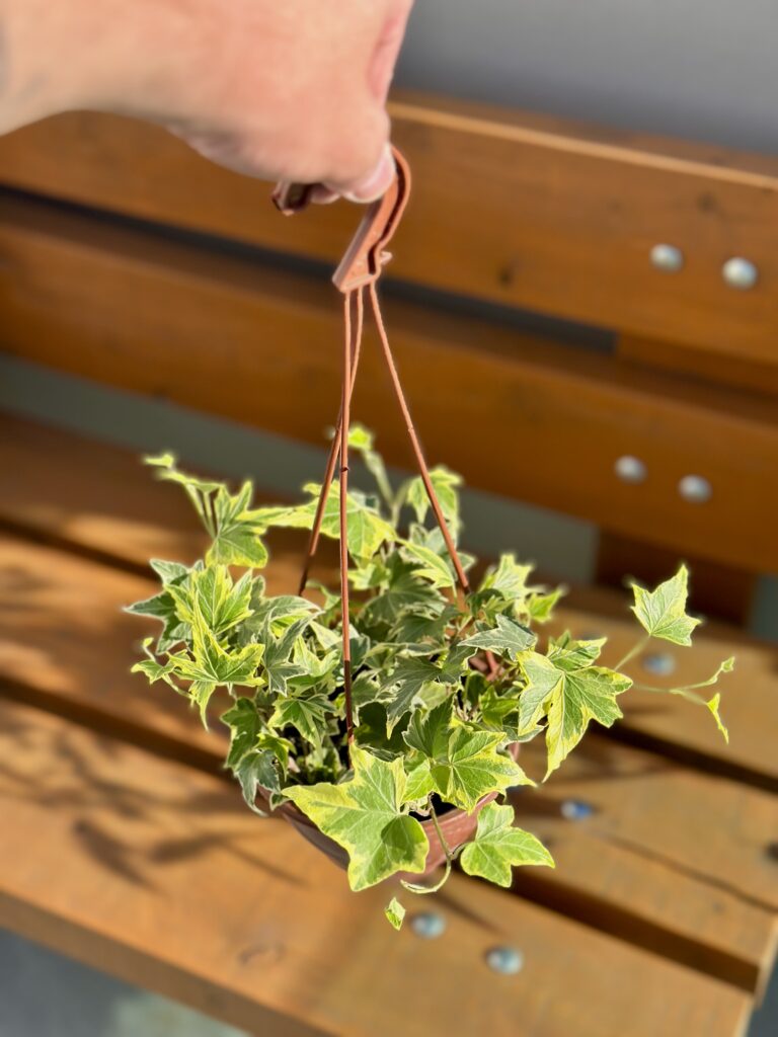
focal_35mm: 48
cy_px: 518
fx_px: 1438
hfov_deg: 30.3
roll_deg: +0.7
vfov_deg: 39.7
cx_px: 389
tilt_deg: -38.7
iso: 100
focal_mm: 6.86
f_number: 1.78
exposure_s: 1/3731
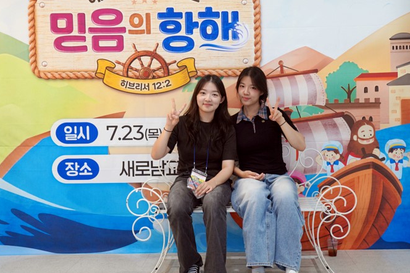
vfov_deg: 31.9
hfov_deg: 46.3
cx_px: 230
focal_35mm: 42
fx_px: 478
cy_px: 131
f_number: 4
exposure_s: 1/160
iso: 1000
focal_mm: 31
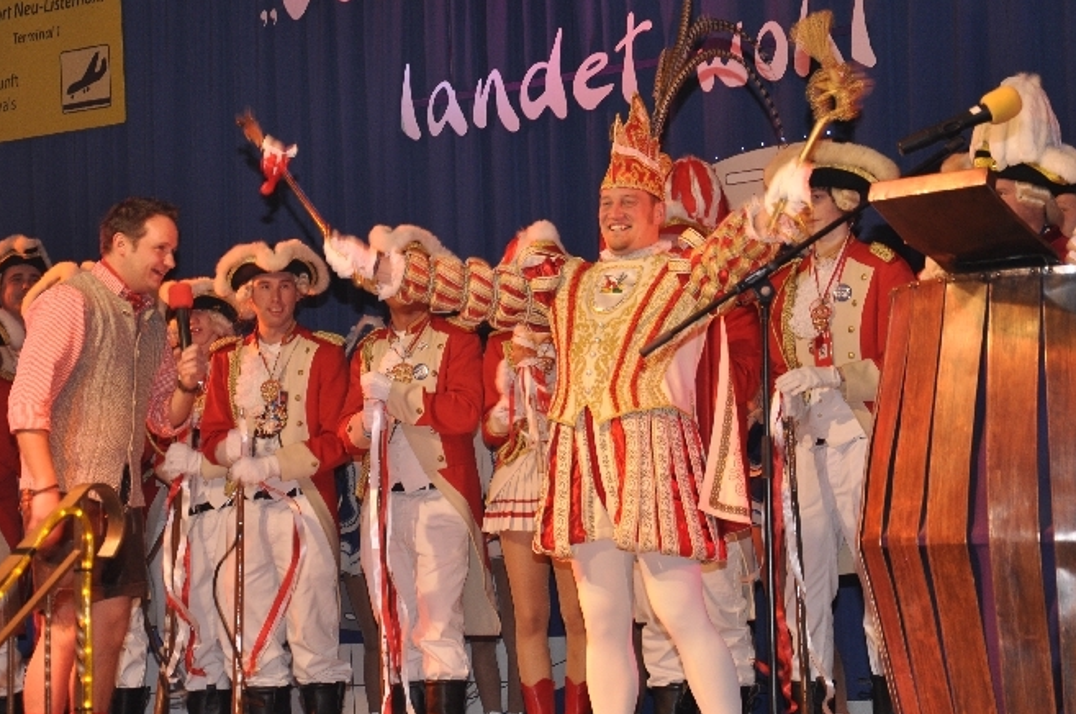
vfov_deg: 14.4
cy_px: 382
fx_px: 2835
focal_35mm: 95
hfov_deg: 21.5
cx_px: 504
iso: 400
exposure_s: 1/60
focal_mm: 52
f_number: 5
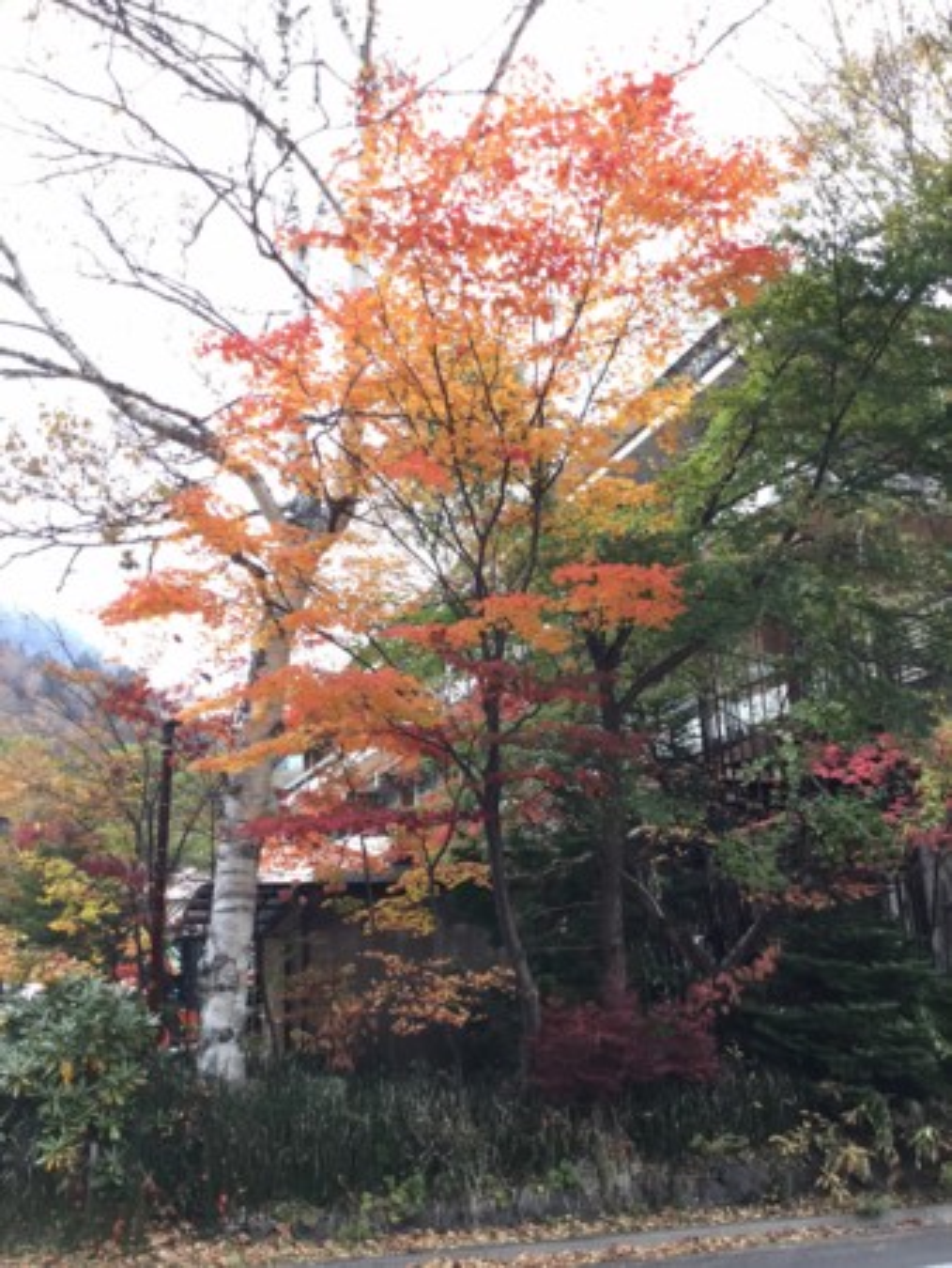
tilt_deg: +14.5
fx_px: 1136
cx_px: 476
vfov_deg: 58.3
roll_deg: +3.6
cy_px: 634
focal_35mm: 31
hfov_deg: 45.5
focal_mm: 3.3
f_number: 2.4
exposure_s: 1/40
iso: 25
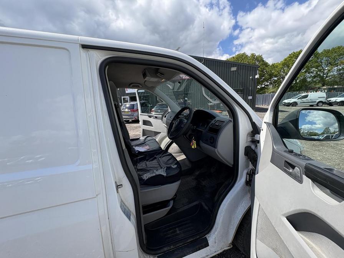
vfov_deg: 85.7
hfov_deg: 102.1
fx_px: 139
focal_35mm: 14
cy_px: 129
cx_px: 172
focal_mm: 2.22
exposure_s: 1/840
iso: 64
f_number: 2.2
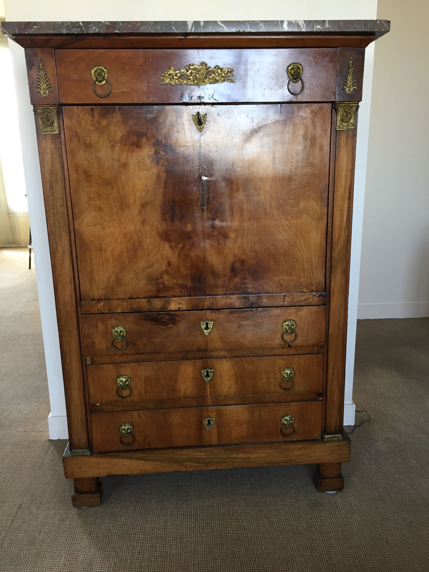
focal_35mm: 29
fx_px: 479
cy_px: 286
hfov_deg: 48.2
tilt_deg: -15.1
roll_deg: +0.9
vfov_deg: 61.7
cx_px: 214
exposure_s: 1/33
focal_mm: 4.15
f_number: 2.2
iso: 64
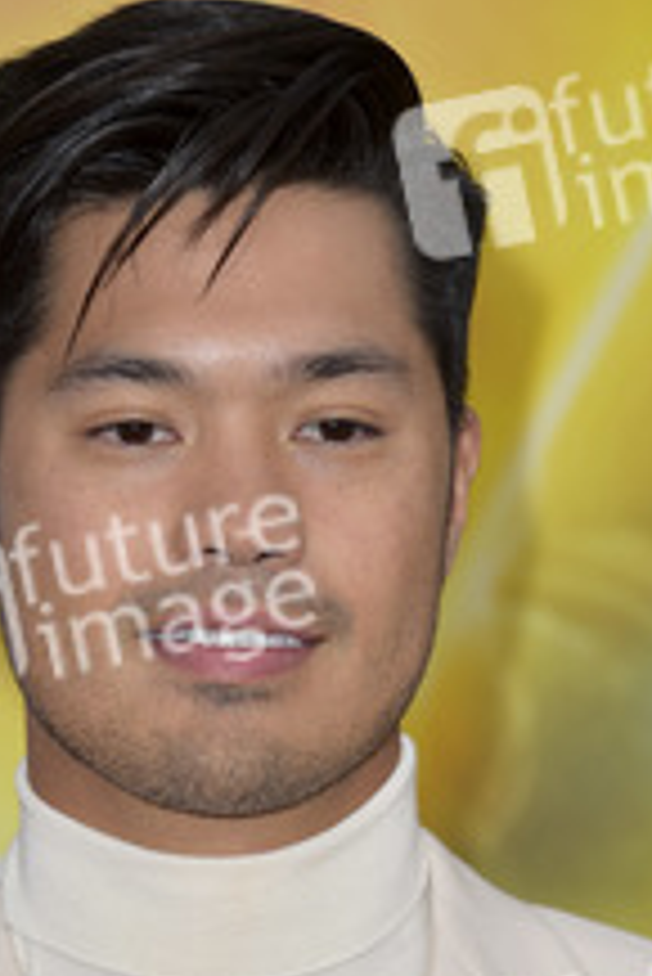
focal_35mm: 314
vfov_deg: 6.5
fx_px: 8516
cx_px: 218
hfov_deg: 4.4
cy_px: 828
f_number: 6.3
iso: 320
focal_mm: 170
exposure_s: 1/250
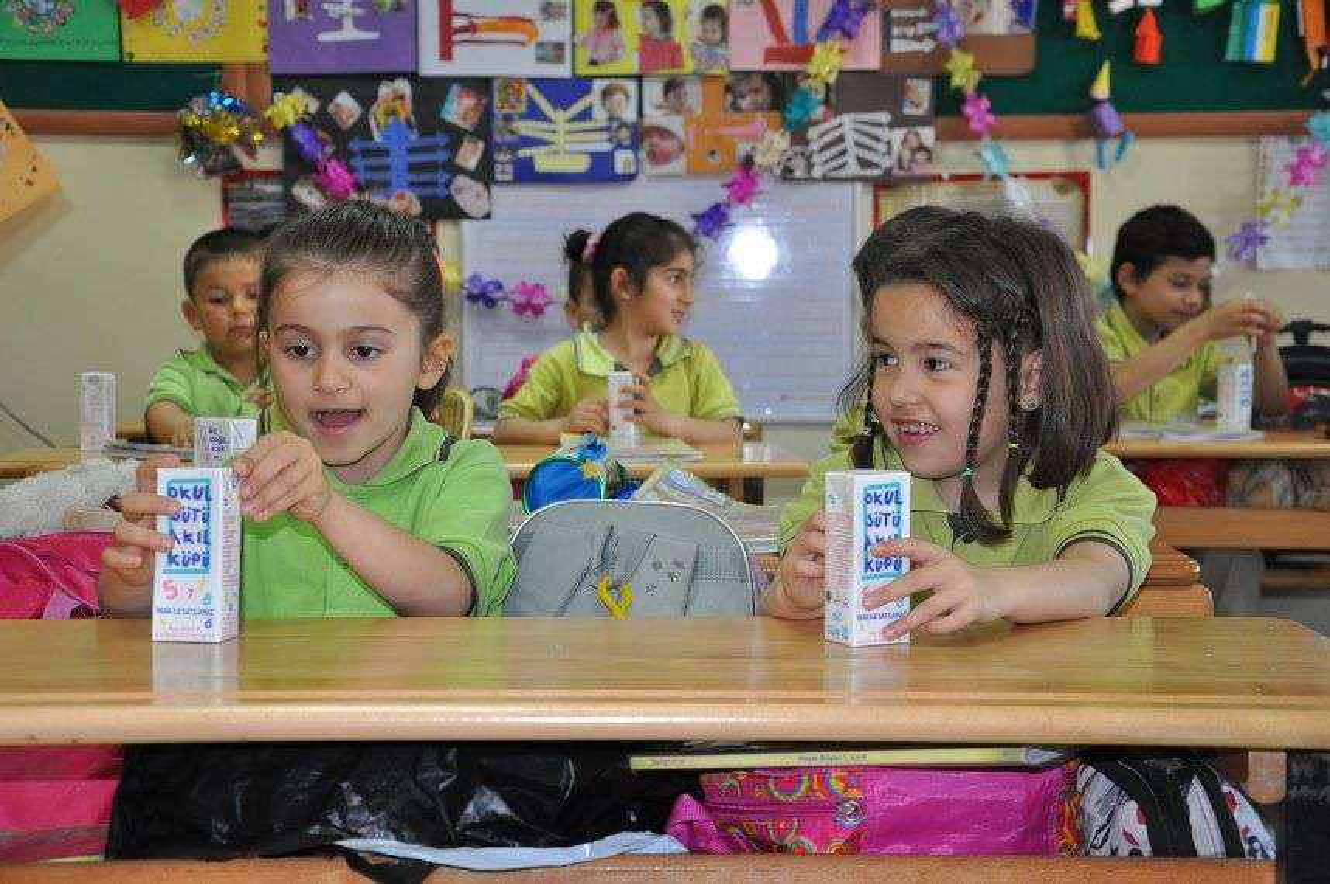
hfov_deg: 29.9
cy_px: 442
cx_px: 665
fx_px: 2491
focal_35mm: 68
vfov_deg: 20.1
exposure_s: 1/60
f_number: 4.8
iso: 1000
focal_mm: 45
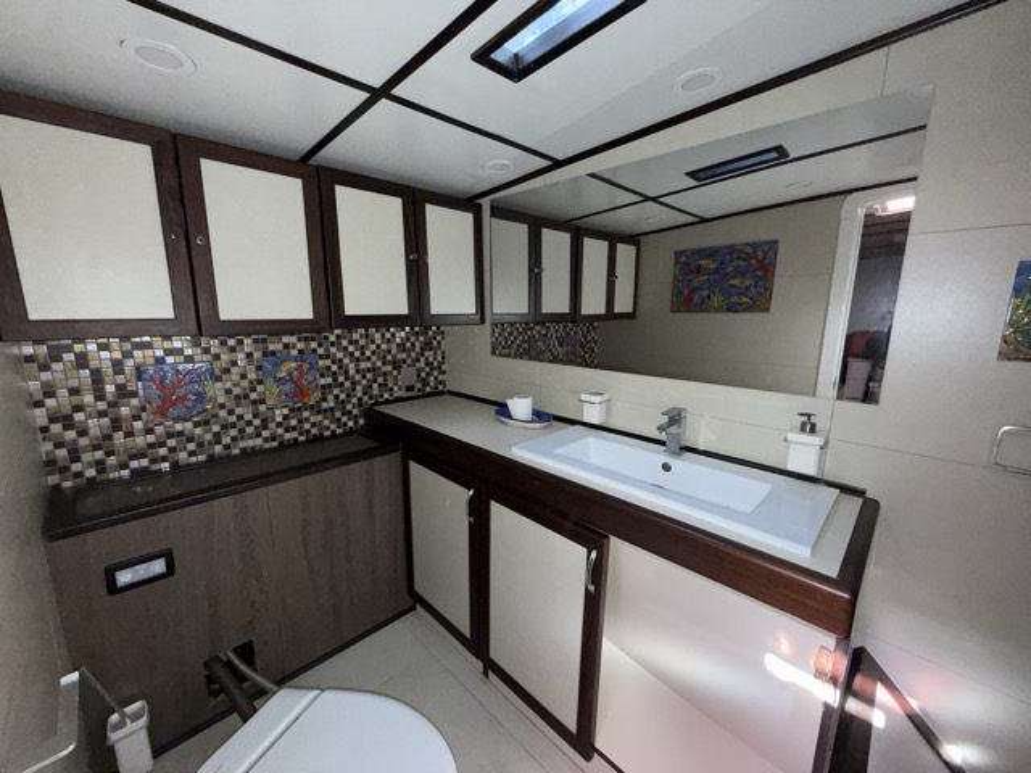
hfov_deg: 102.1
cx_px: 516
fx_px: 417
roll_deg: -0.3
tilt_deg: -9.5
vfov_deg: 85.7
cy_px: 386
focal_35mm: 14
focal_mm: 2.22
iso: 200
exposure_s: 1/60
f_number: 2.2
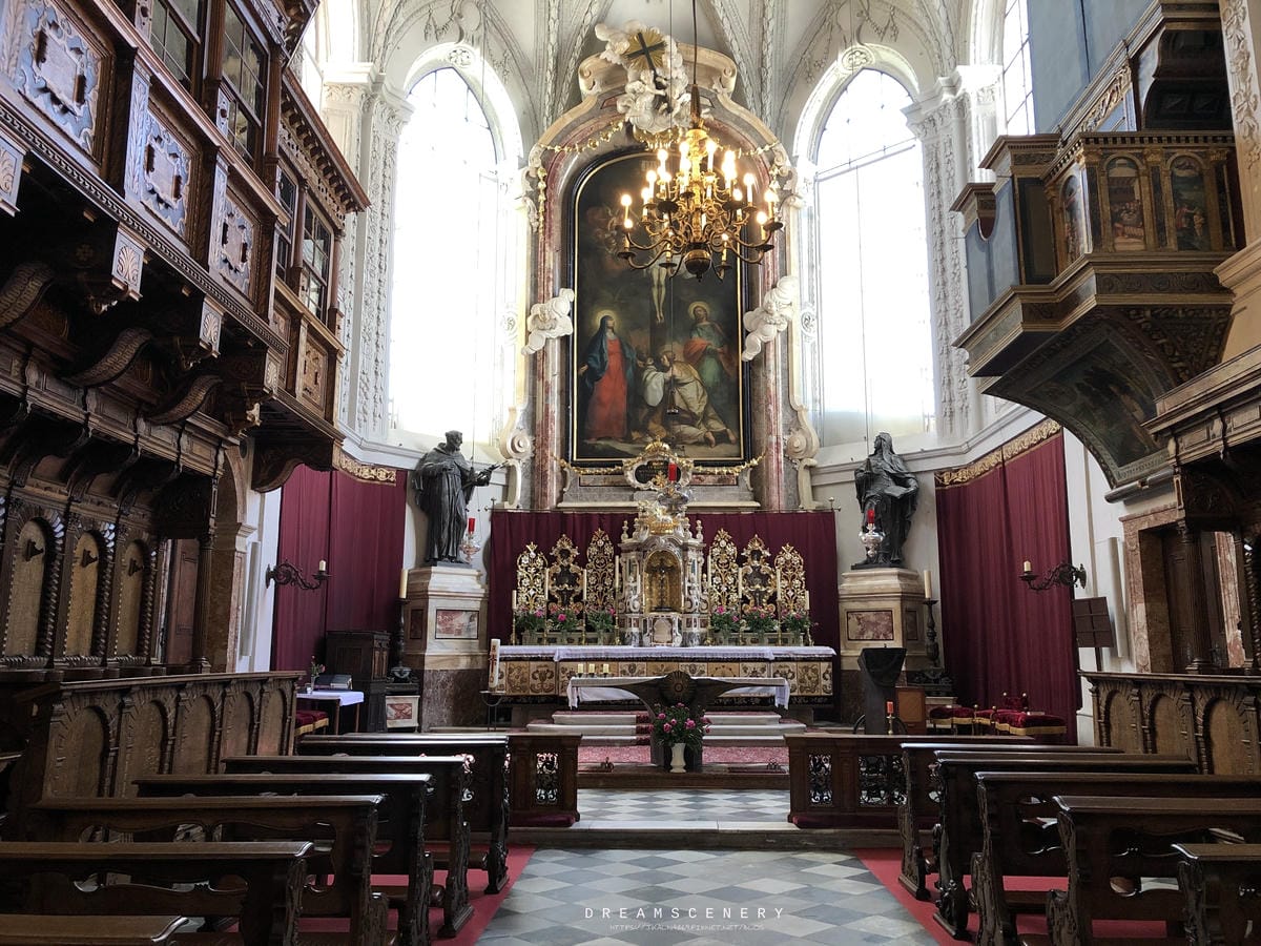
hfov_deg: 63.4
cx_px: 630
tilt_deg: +9.0
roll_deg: -0.3
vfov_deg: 49.7
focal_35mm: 28
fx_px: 1020
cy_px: 473
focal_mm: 3.99
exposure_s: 1/20
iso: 40
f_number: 1.8
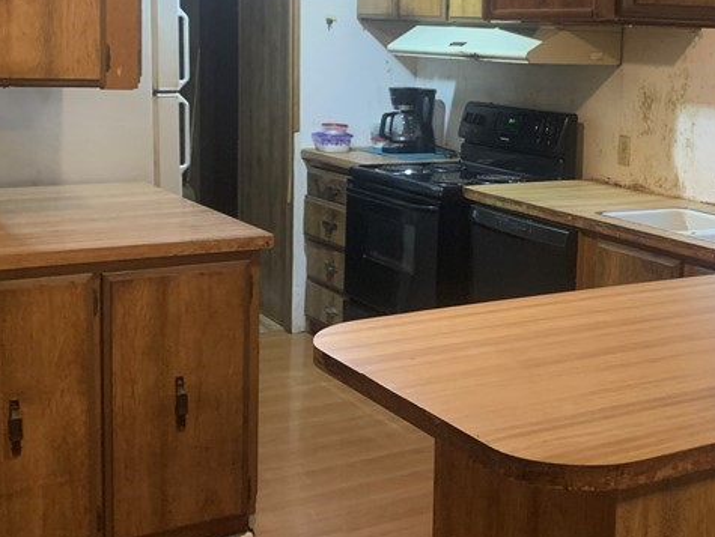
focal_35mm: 56
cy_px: 185
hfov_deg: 33.7
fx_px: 1158
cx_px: 528
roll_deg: -2.9
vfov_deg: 26.0
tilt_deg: -7.1
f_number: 1.8
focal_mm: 4.25
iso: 500
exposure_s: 1/30
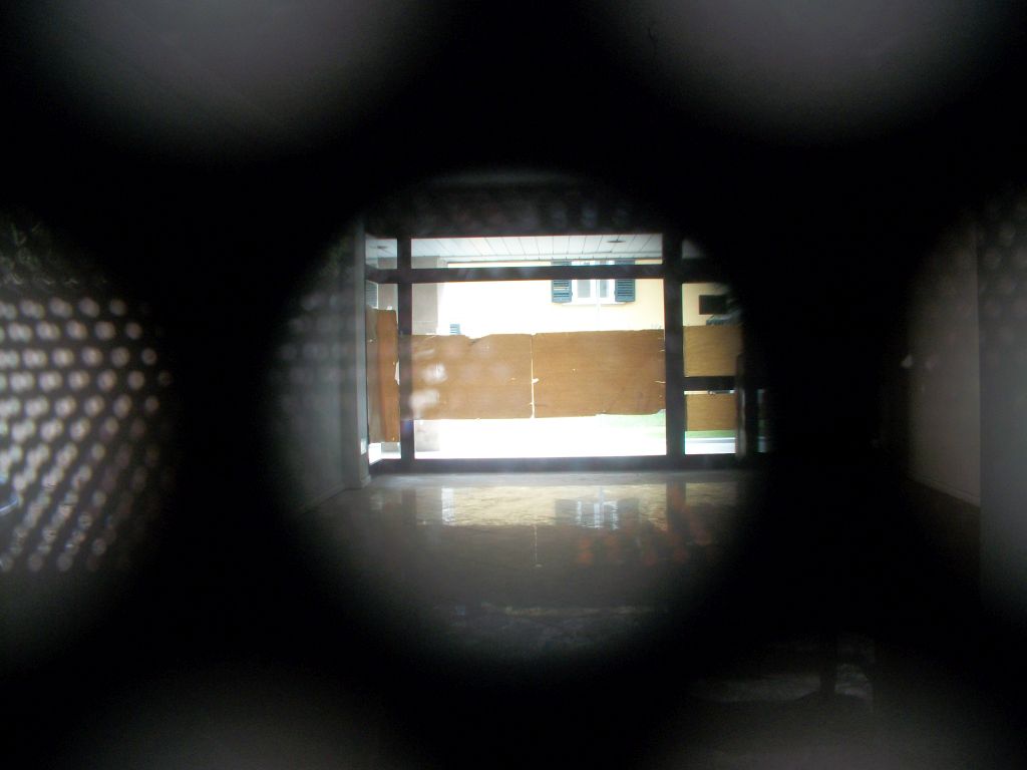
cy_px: 385
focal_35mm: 35
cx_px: 514
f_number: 3.1
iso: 160
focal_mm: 6.3
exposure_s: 1/30
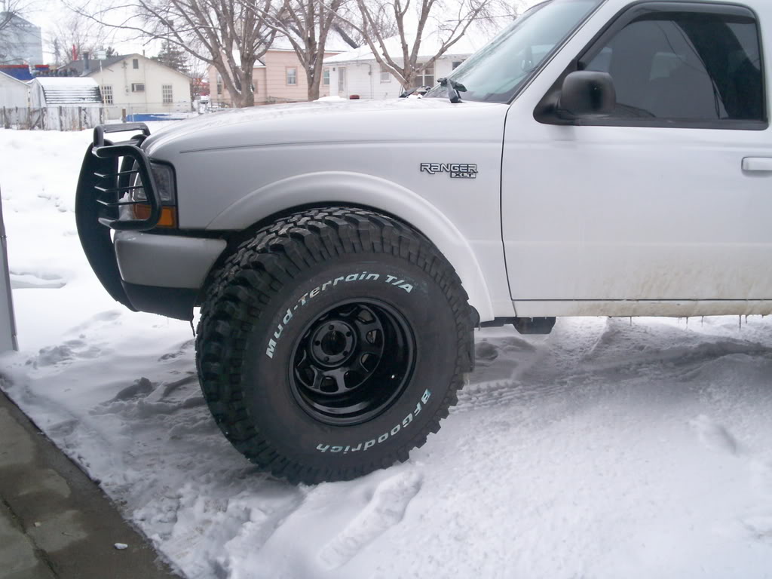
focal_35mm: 36
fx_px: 803
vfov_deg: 39.7
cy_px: 290
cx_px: 386
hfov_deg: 51.4
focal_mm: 5.9
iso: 100
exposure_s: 1/166
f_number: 4.5
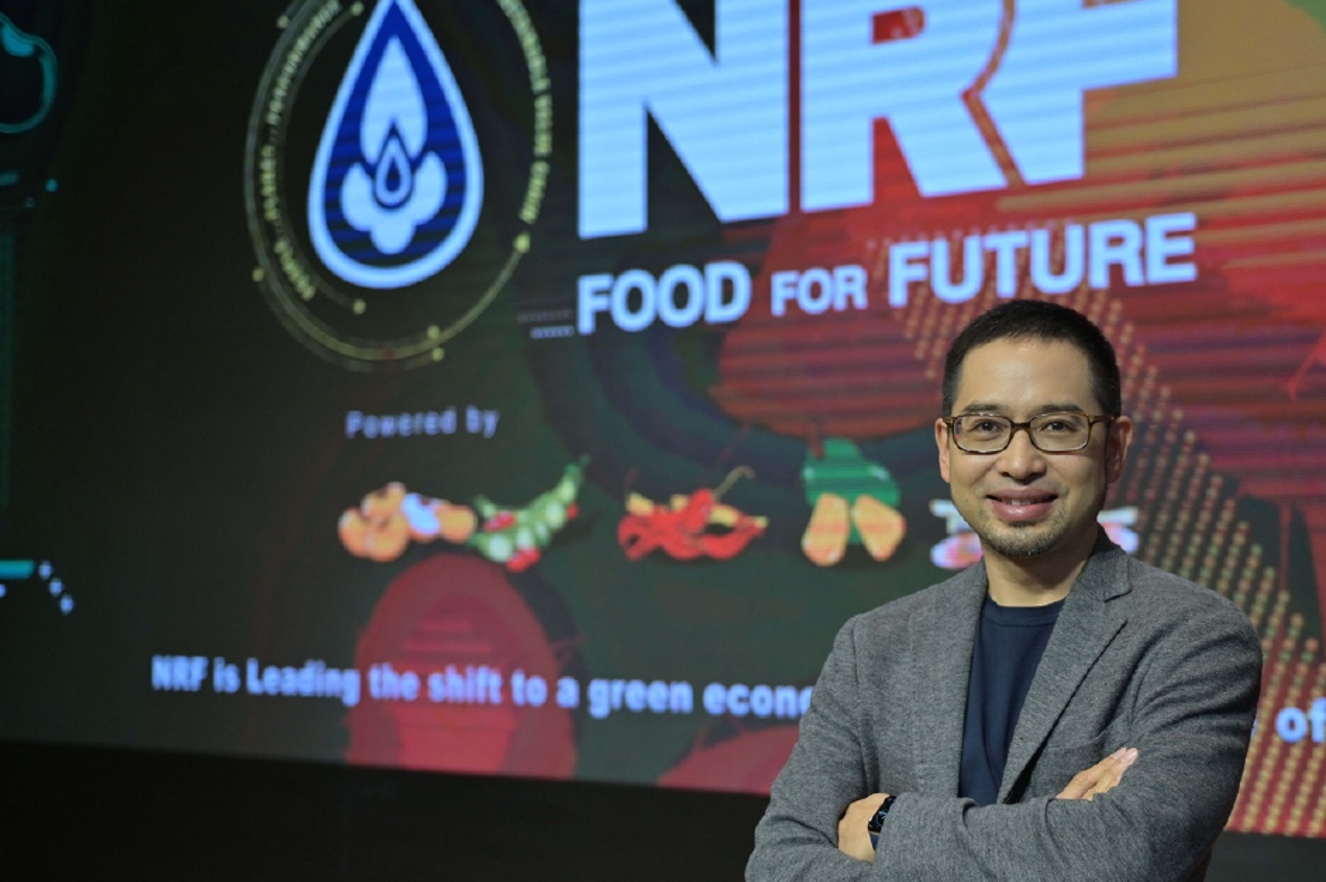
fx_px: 1877
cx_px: 831
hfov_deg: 38.7
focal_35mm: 51
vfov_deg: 26.4
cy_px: 469
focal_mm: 40
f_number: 2.8
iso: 800
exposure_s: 1/250
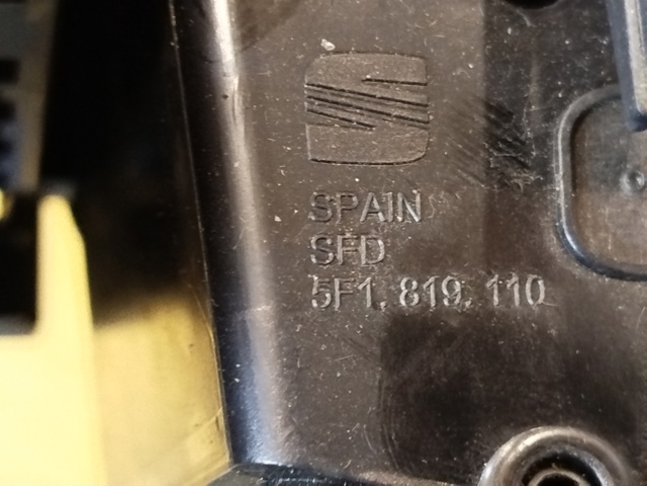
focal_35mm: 72
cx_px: 324
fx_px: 1346
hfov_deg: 27.0
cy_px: 243
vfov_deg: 20.4
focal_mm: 5.31
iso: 640
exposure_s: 1/17
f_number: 1.7
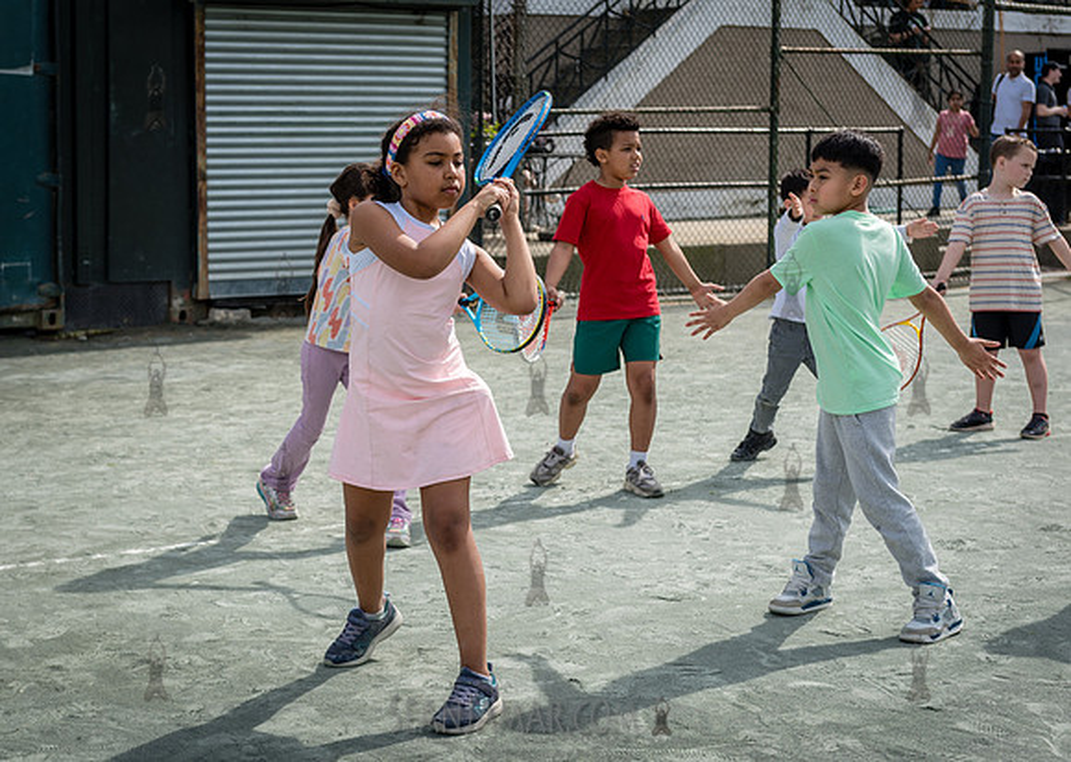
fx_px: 2065
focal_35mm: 68
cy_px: 329
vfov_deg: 20.9
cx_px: 425
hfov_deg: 29.0
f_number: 4
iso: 100
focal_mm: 56
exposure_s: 1/640
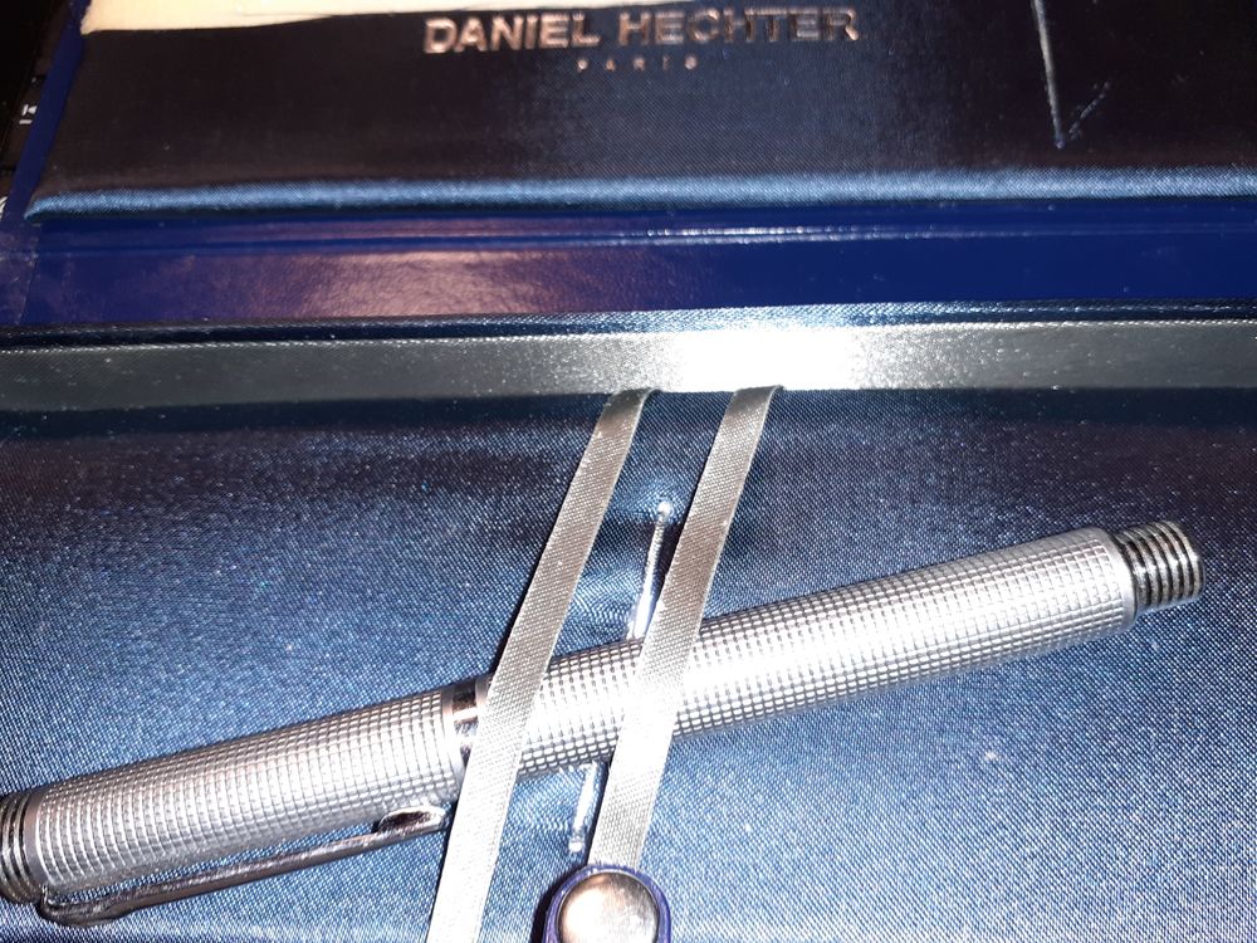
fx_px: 980
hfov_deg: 65.3
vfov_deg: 51.4
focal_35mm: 27
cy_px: 472
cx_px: 628
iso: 64
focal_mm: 3.6
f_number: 1.9
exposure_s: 1/100
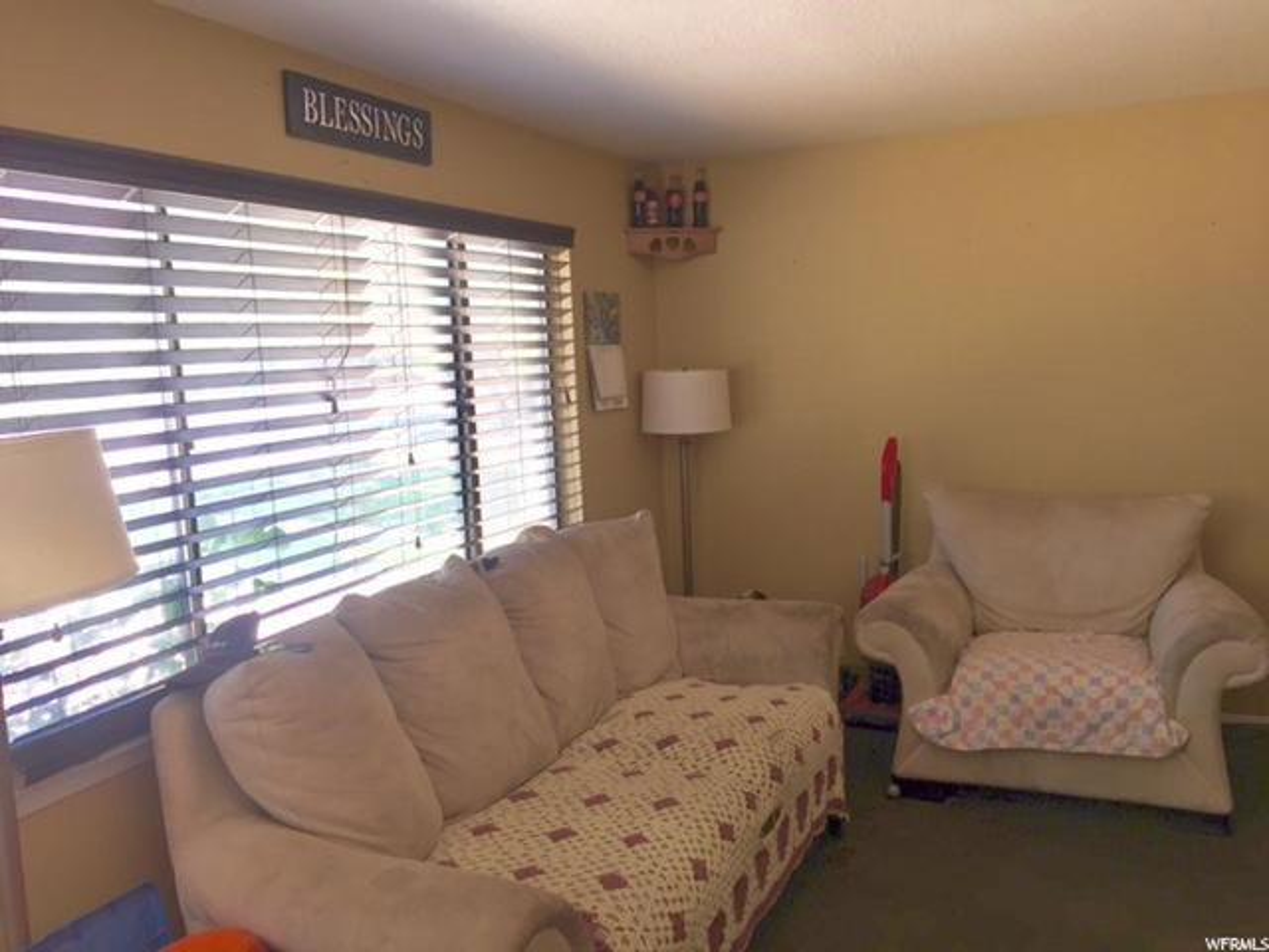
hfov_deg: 61.7
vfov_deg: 48.2
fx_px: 1063
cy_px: 476
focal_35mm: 29
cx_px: 634
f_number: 2.2
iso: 32
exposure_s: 1/60
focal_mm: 4.15
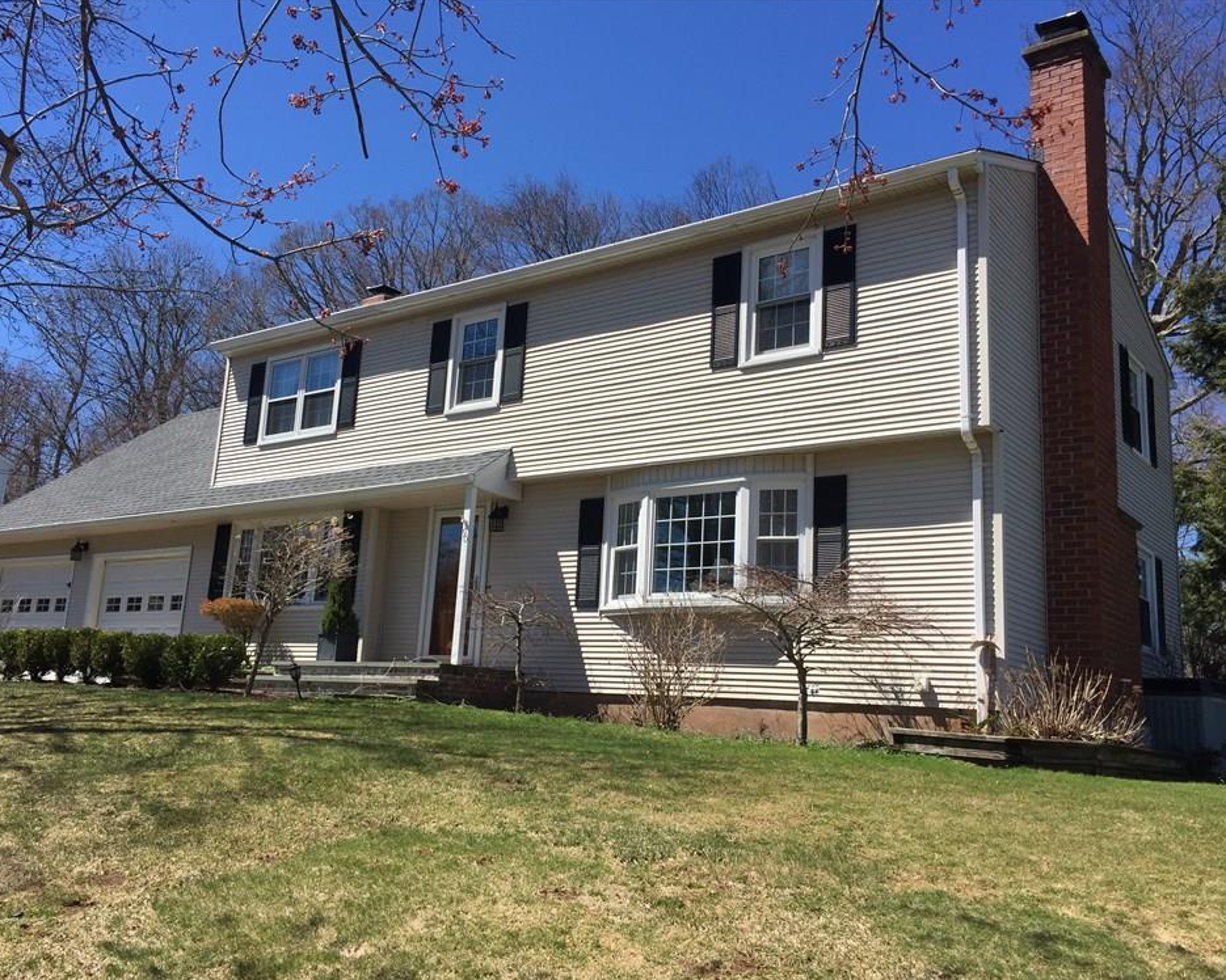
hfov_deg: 57.1
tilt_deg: +11.2
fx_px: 1125
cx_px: 568
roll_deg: -4.6
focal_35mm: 31
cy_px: 498
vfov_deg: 47.1
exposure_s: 1/2083
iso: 32
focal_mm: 4.15
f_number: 2.2
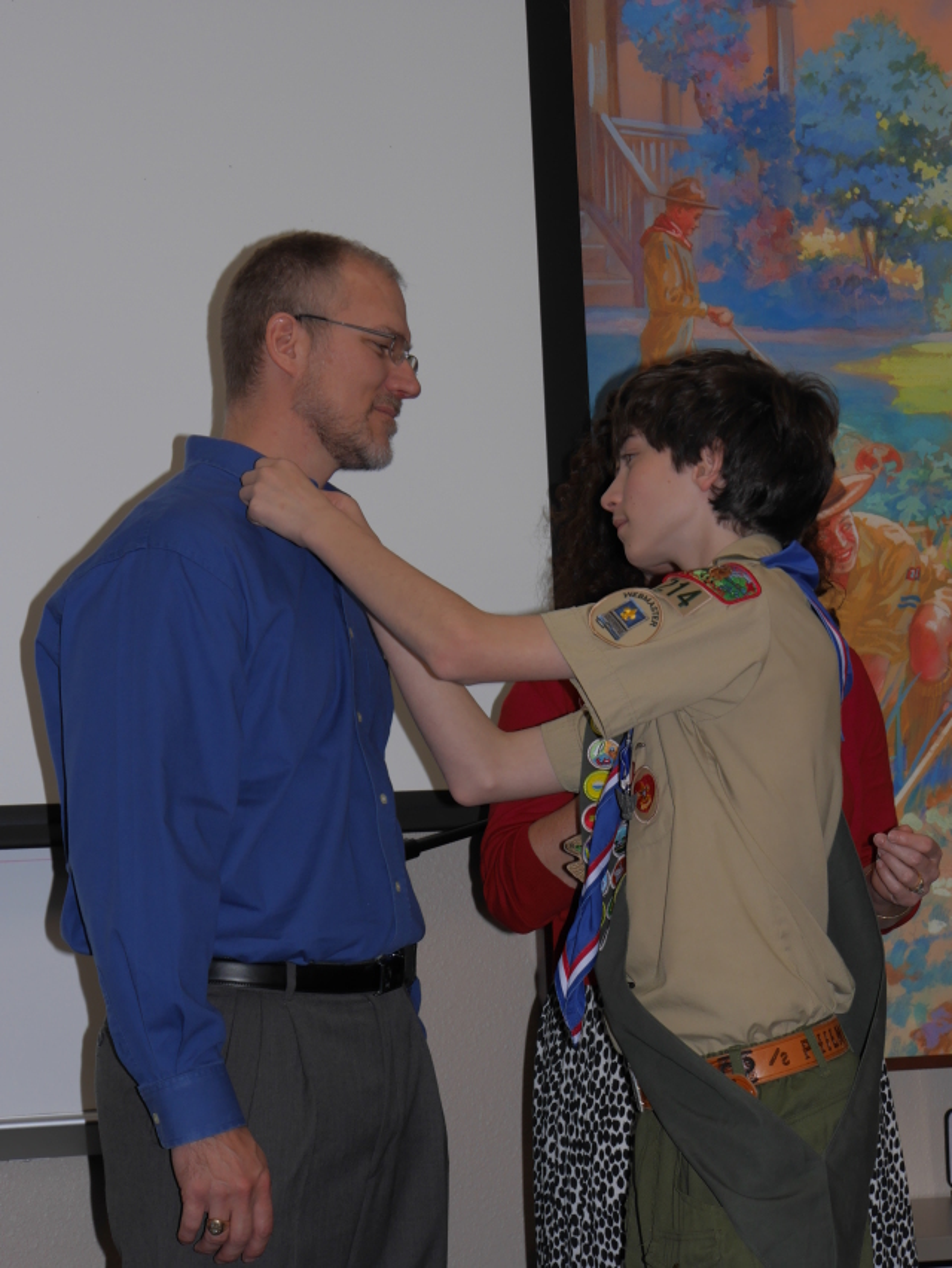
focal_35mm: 92
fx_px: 3370
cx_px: 476
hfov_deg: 16.1
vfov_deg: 21.3
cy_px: 634
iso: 200
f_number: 4.9
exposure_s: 1/125
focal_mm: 46
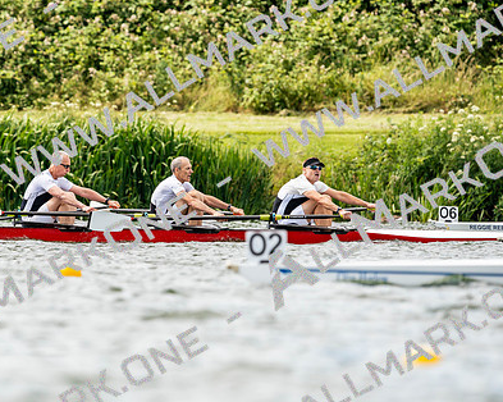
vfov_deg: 2.6
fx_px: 8928
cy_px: 189
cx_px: 159
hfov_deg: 3.2
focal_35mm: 600
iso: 400
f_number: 6.3
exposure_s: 1/2000
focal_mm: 433
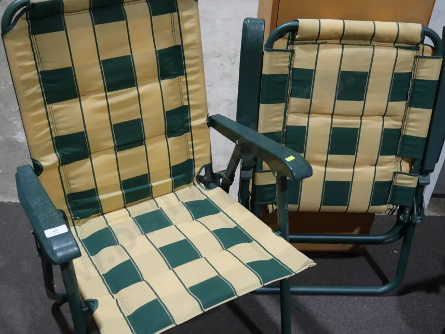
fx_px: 553
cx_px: 227
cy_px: 162
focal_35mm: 43
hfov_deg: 43.8
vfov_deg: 33.6
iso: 200
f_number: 4
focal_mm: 18
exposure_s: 1/60
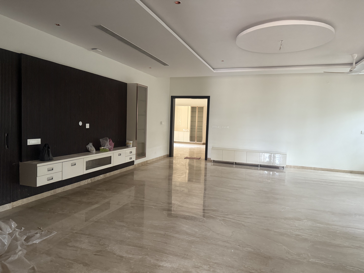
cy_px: 136
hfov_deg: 71.6
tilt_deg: -3.1
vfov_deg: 56.8
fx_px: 252
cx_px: 182
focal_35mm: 24
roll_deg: -2.2
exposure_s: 1/60
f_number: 1.78
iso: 500
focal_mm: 6.76
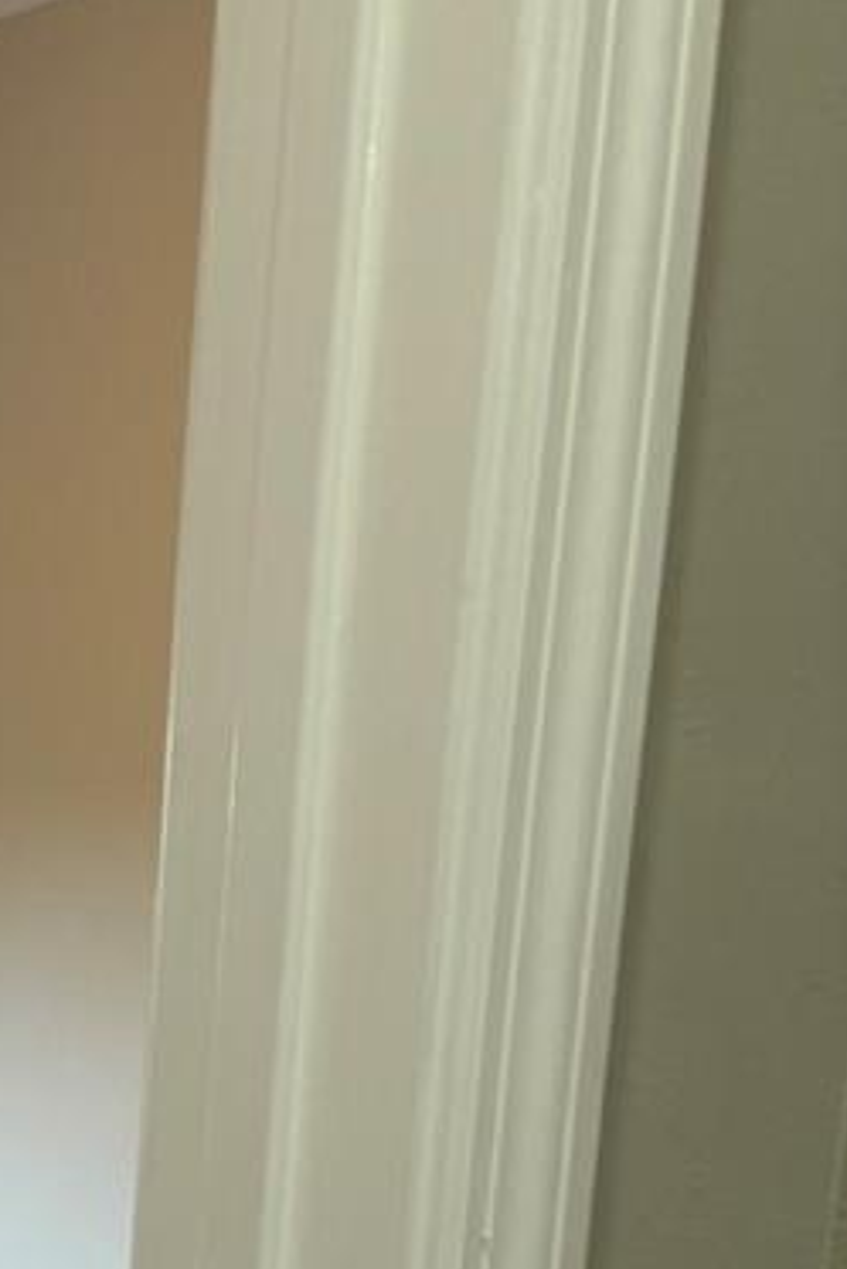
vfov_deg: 21.2
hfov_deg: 14.0
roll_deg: -0.9
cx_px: -670
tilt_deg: -11.7
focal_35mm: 87
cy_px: 1650
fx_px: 3067
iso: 100
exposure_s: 1/120
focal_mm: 5.96
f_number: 1.6
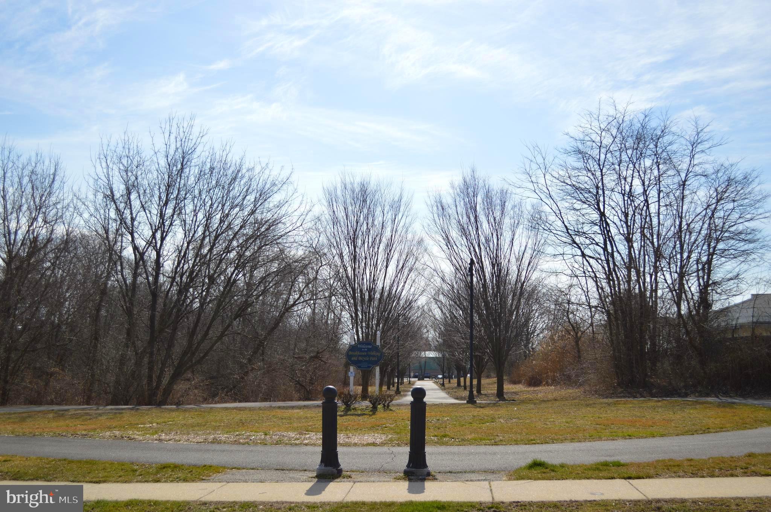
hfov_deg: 53.2
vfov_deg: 36.8
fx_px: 770
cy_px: 256
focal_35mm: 36
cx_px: 386
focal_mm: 24
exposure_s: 1/1000
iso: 100
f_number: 4
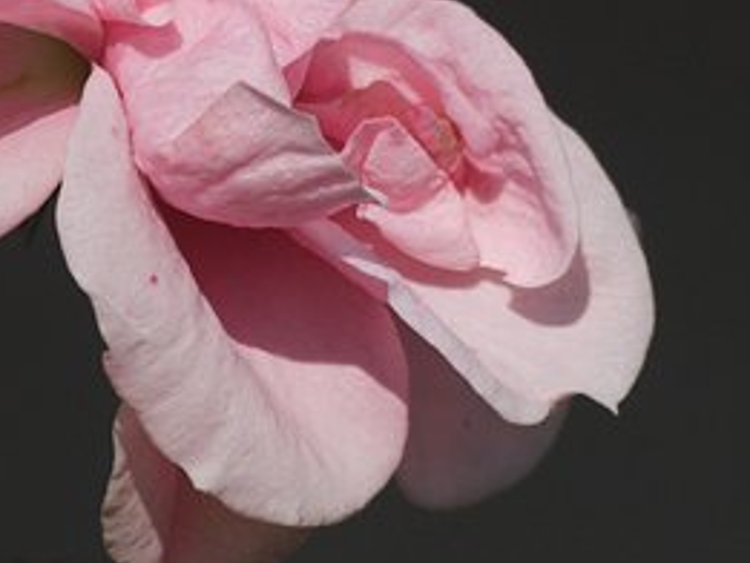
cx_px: 204
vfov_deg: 1.3
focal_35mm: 1178
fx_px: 25535
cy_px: 43
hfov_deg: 1.7
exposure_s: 1/2500
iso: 400
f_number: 8
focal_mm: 300
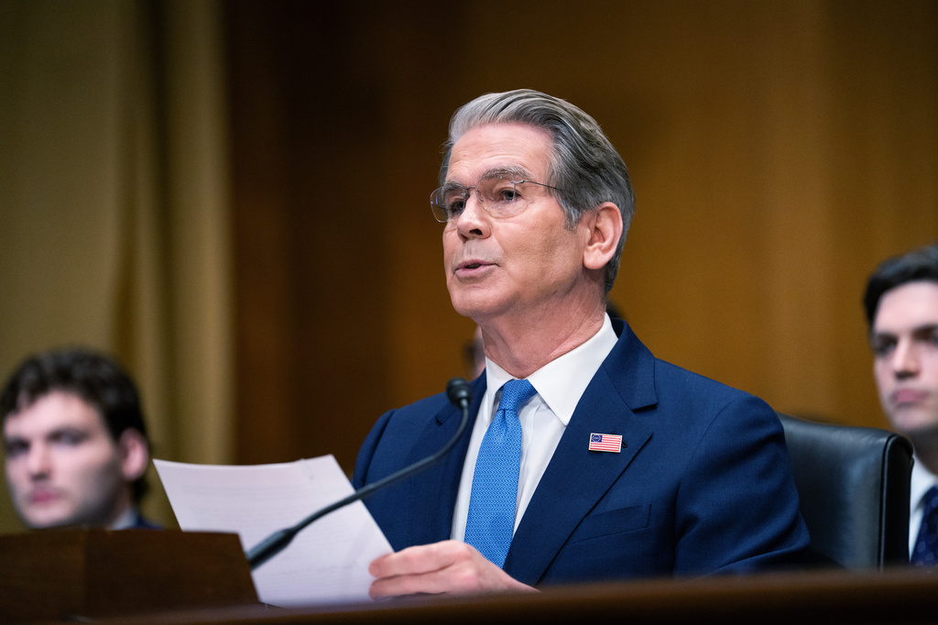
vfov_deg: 6.9
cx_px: 469
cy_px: 312
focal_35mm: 200
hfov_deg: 10.3
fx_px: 5209
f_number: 2.8
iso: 2500
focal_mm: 200
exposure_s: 1/250
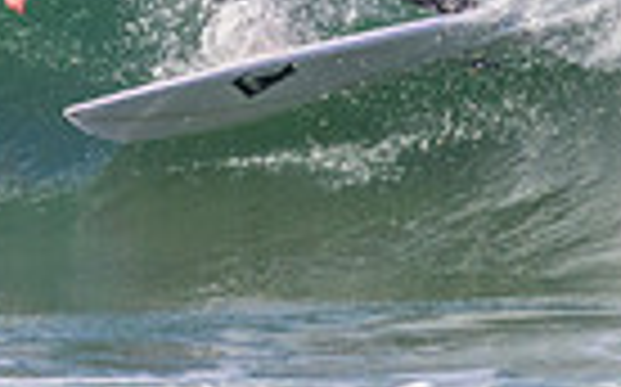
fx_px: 58003
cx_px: 50
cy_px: -214
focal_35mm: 3430
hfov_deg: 0.6
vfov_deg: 0.4
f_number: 11
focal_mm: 800
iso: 1600
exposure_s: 1/2000
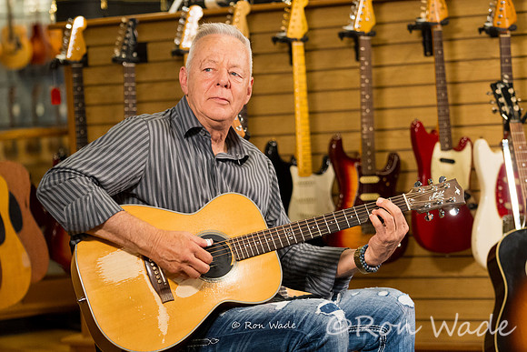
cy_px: 157
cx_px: 266
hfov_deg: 15.7
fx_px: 1912
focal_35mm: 131
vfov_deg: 10.5
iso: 5000
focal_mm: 118
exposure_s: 1/200
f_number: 4
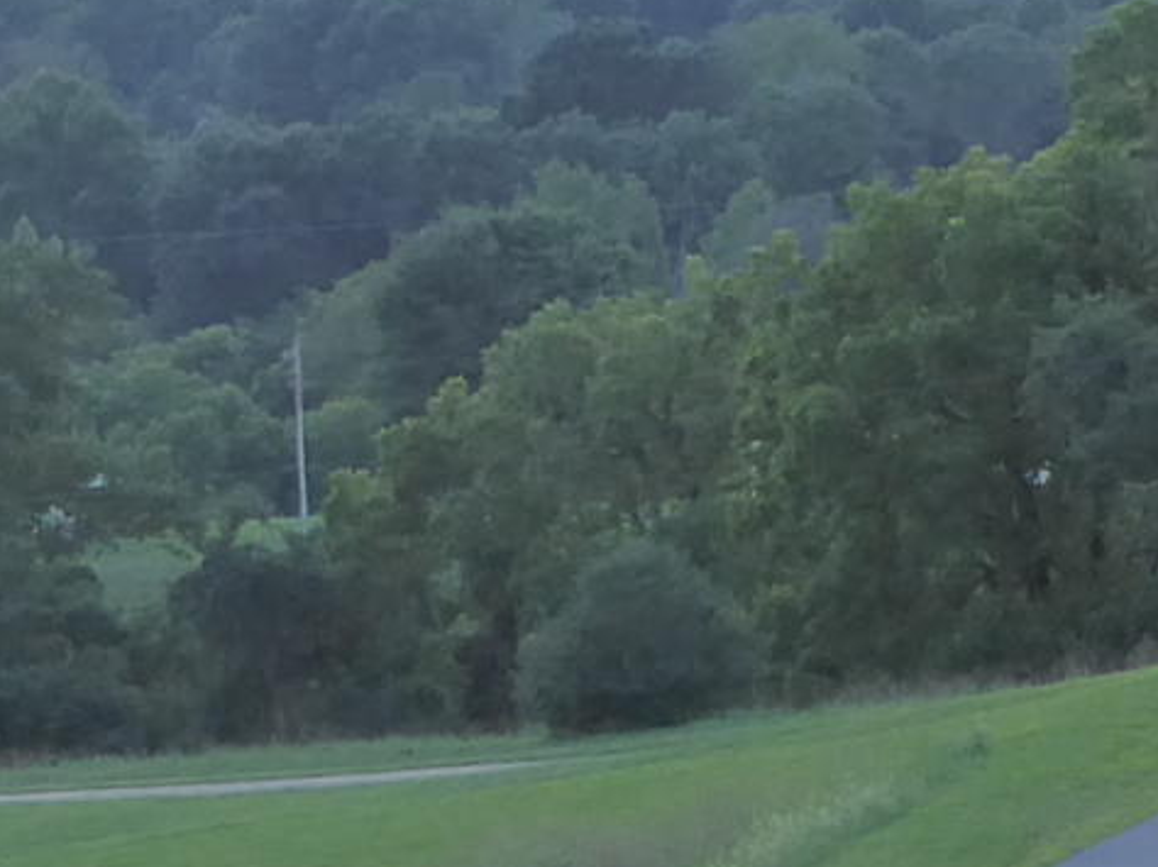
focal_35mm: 247
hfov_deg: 8.0
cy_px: 291
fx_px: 8259
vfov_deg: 6.0
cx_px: 567
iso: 320
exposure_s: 1/100
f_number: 3.7
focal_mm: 6.7
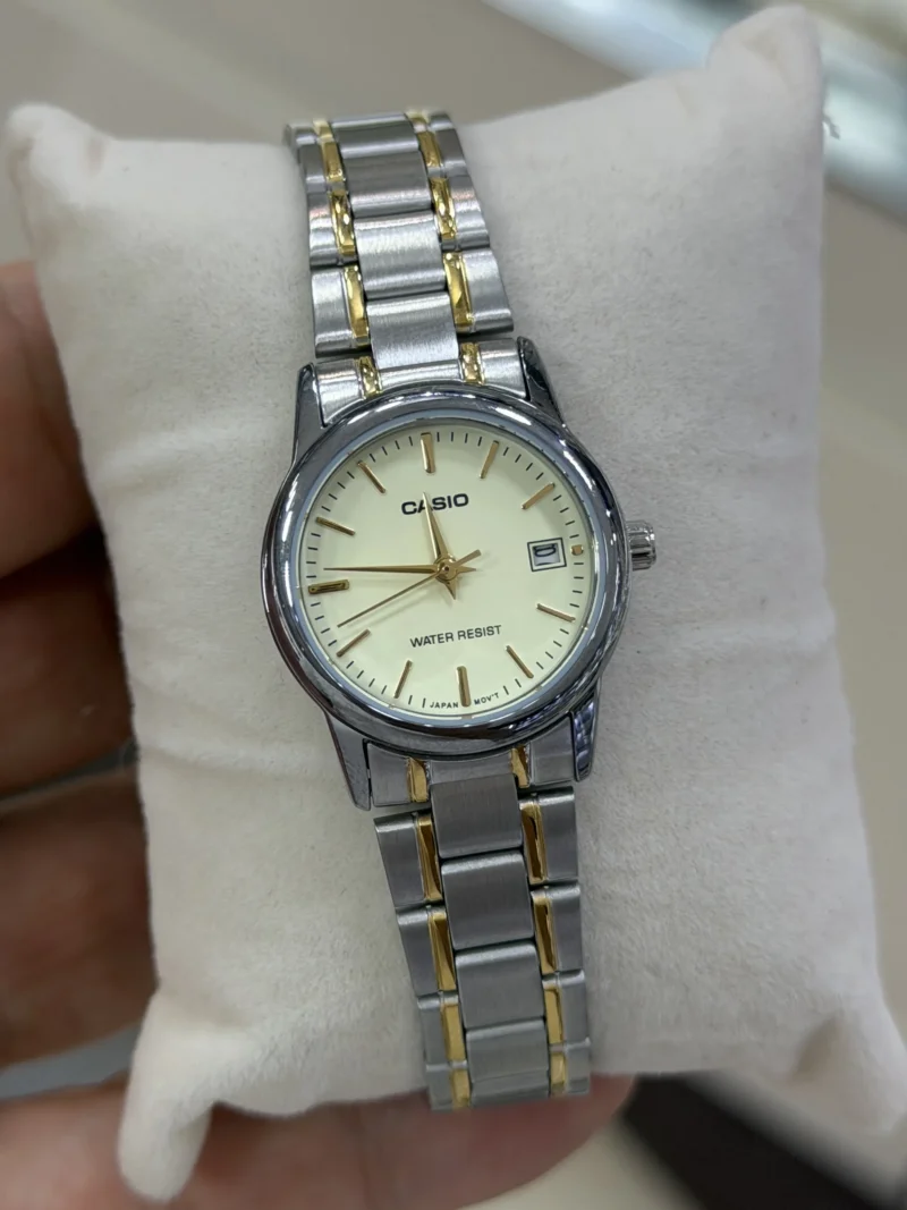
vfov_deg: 39.7
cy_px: 605
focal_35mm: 48
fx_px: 1677
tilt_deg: -61.2
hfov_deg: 30.3
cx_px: 454
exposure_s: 1/458
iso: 64
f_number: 1.78
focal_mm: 6.76
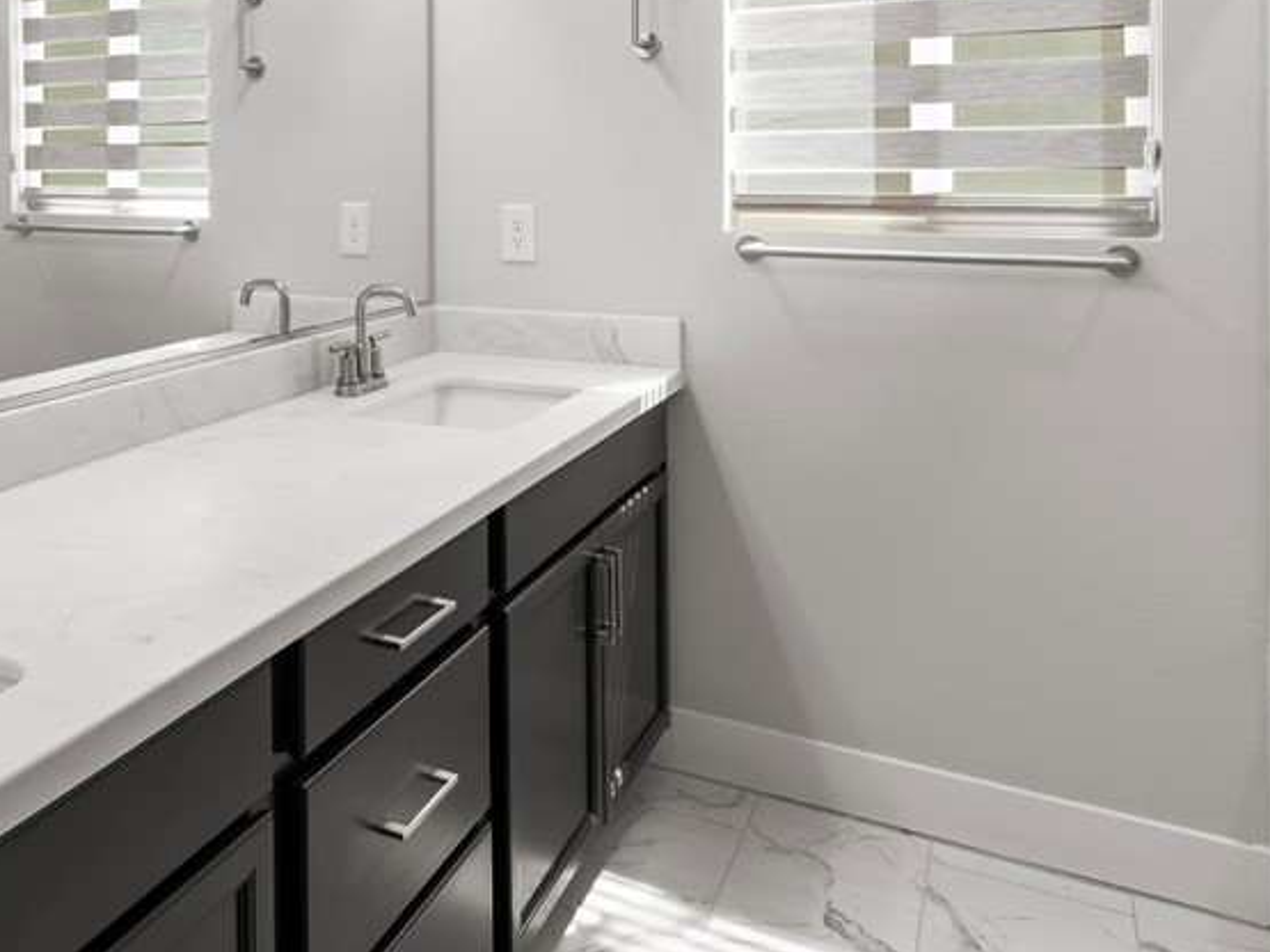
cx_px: 309
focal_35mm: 32
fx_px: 1174
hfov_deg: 54.1
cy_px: 174
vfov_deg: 42.0
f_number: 8
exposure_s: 1/15
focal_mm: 17
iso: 400
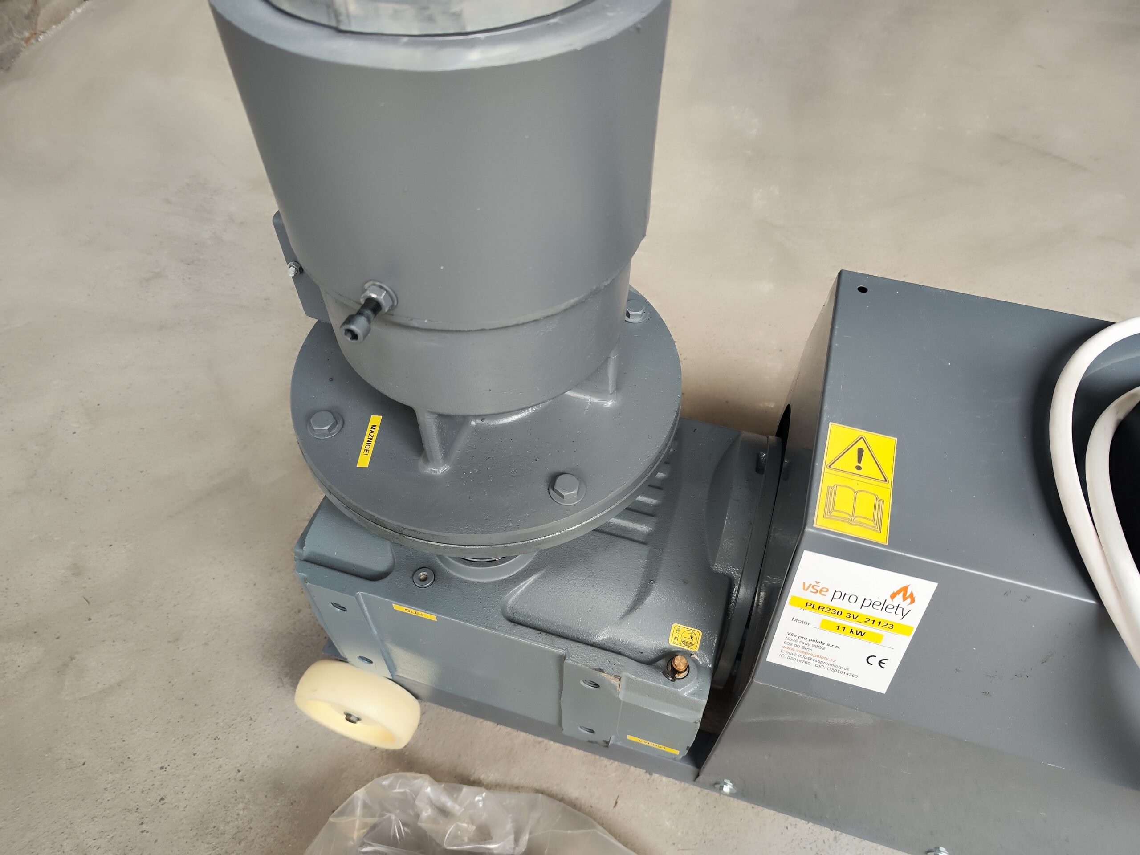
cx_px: 570
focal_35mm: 23
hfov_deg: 73.9
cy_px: 428
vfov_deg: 58.9
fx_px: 757
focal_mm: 7.01
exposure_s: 1/100
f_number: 1.69
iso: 543
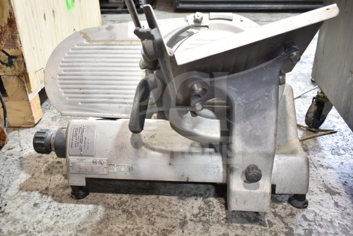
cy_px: 118
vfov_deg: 40.0
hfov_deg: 57.2
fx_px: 324
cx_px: 176
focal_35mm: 33
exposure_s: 1/40
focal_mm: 22
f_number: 3.8
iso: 560
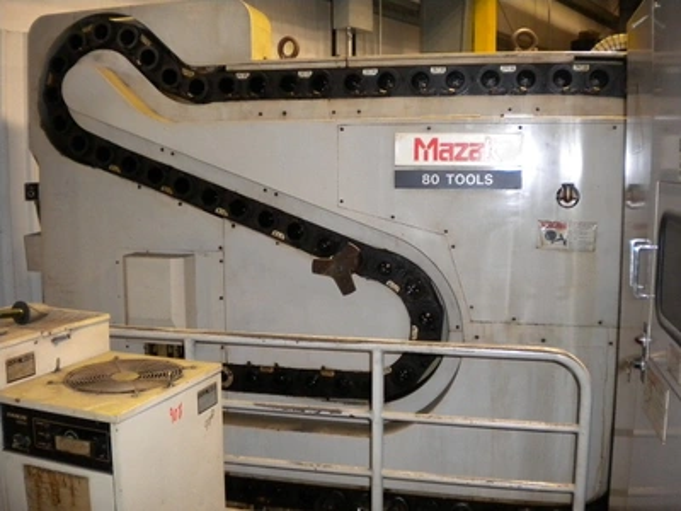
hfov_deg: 52.6
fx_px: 689
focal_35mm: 35
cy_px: 256
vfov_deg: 40.7
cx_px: 340
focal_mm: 6.3
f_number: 3.1
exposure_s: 1/30
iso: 400
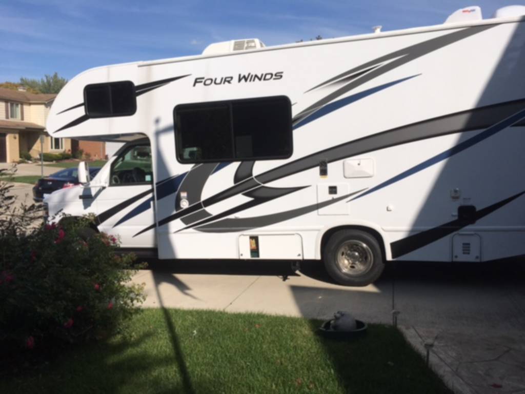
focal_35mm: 29
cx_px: 262
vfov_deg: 48.2
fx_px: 440
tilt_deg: -5.7
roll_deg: -2.0
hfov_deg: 61.7
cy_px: 197
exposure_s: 1/3497
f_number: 2.2
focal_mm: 4.15
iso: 25
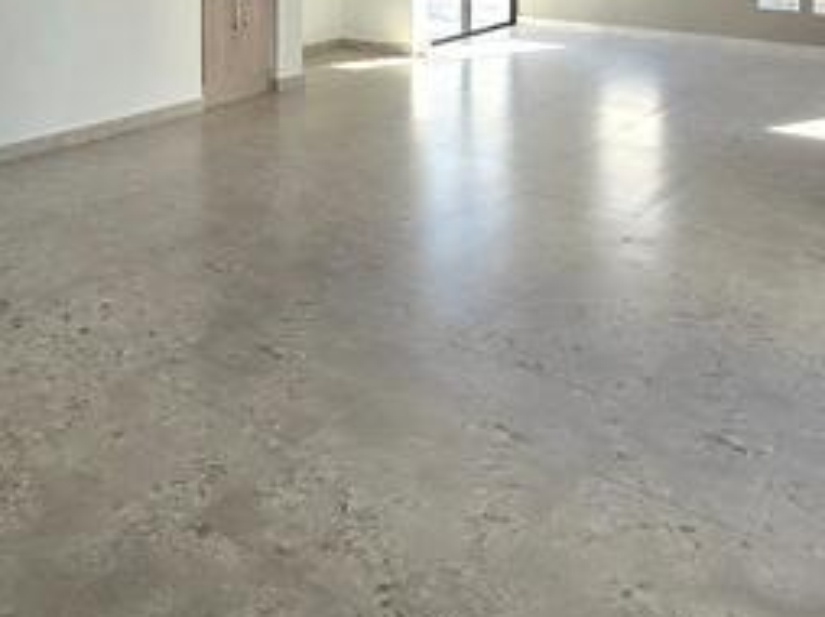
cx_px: 201
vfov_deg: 30.4
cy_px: -104
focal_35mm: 41
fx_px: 976
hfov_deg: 44.2
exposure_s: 1/161
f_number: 2.2
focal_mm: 2.2
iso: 50
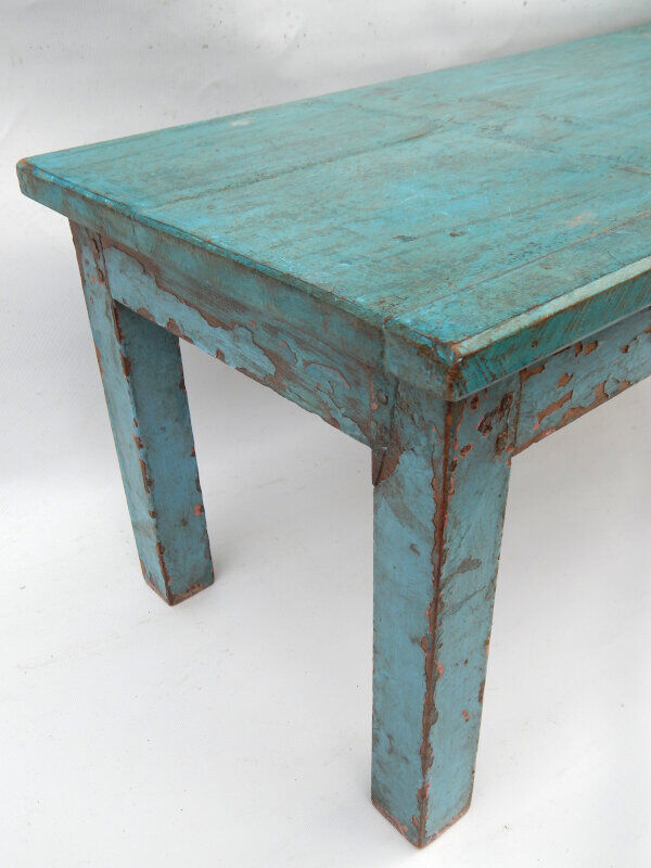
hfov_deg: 40.7
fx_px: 878
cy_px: 434
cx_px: 326
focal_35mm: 35
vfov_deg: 52.6
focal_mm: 6.1
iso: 125
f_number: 3.3
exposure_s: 1/500
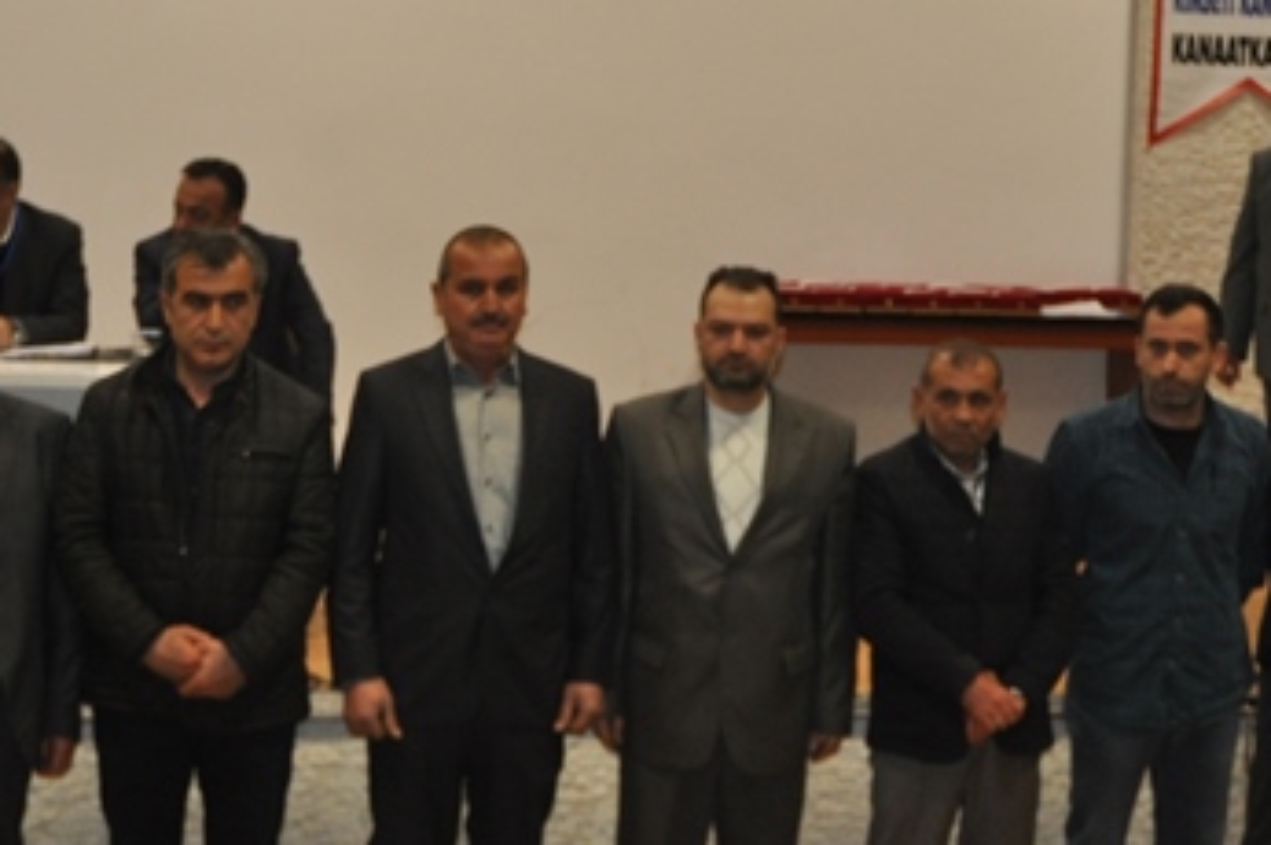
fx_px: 2643
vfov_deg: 18.0
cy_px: 193
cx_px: 602
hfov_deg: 27.0
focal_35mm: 75
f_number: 3.8
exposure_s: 1/60
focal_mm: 27
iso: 800
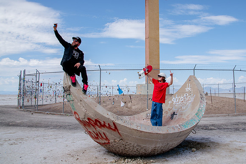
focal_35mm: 32
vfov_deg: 40.6
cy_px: 65
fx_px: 220
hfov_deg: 58.0
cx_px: 148
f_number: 6.3
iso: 160
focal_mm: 24
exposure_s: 1/800
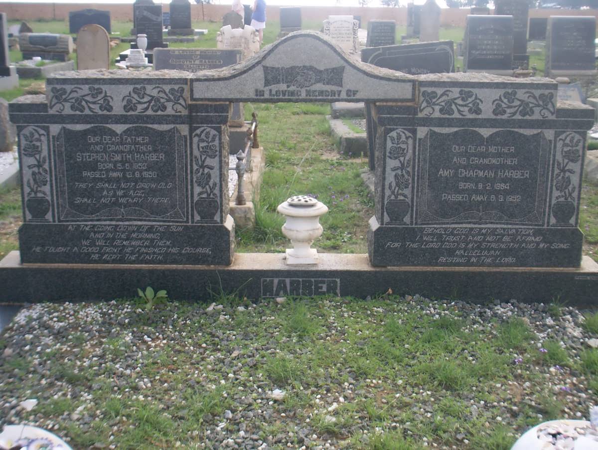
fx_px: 813
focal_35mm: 47
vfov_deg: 30.9
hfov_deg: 40.4
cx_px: 299
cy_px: 225
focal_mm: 7.8
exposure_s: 1/160
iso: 64
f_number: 3.9
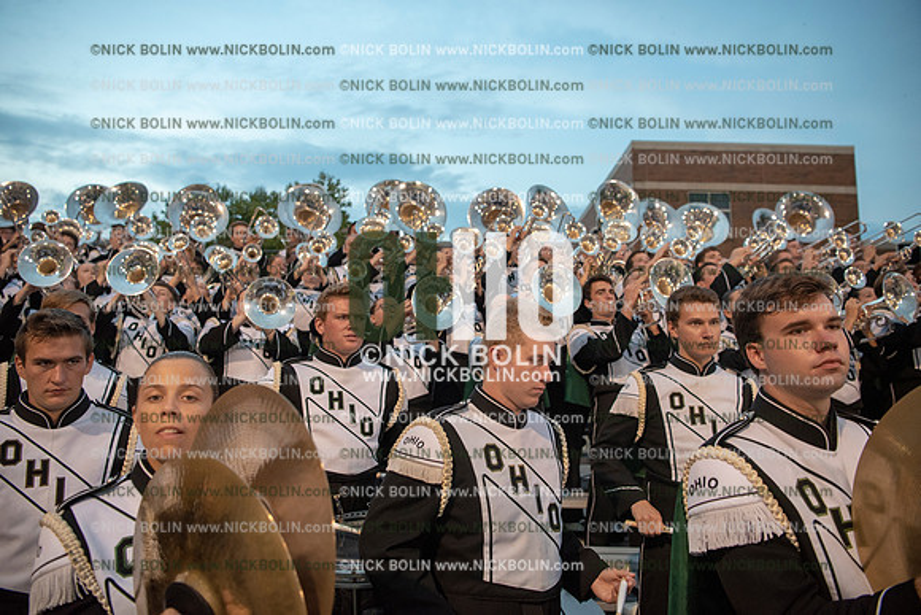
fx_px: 614
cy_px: 308
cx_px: 460
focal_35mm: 24
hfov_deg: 73.7
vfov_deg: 53.2
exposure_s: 1/250
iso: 2000
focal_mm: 24
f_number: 3.2
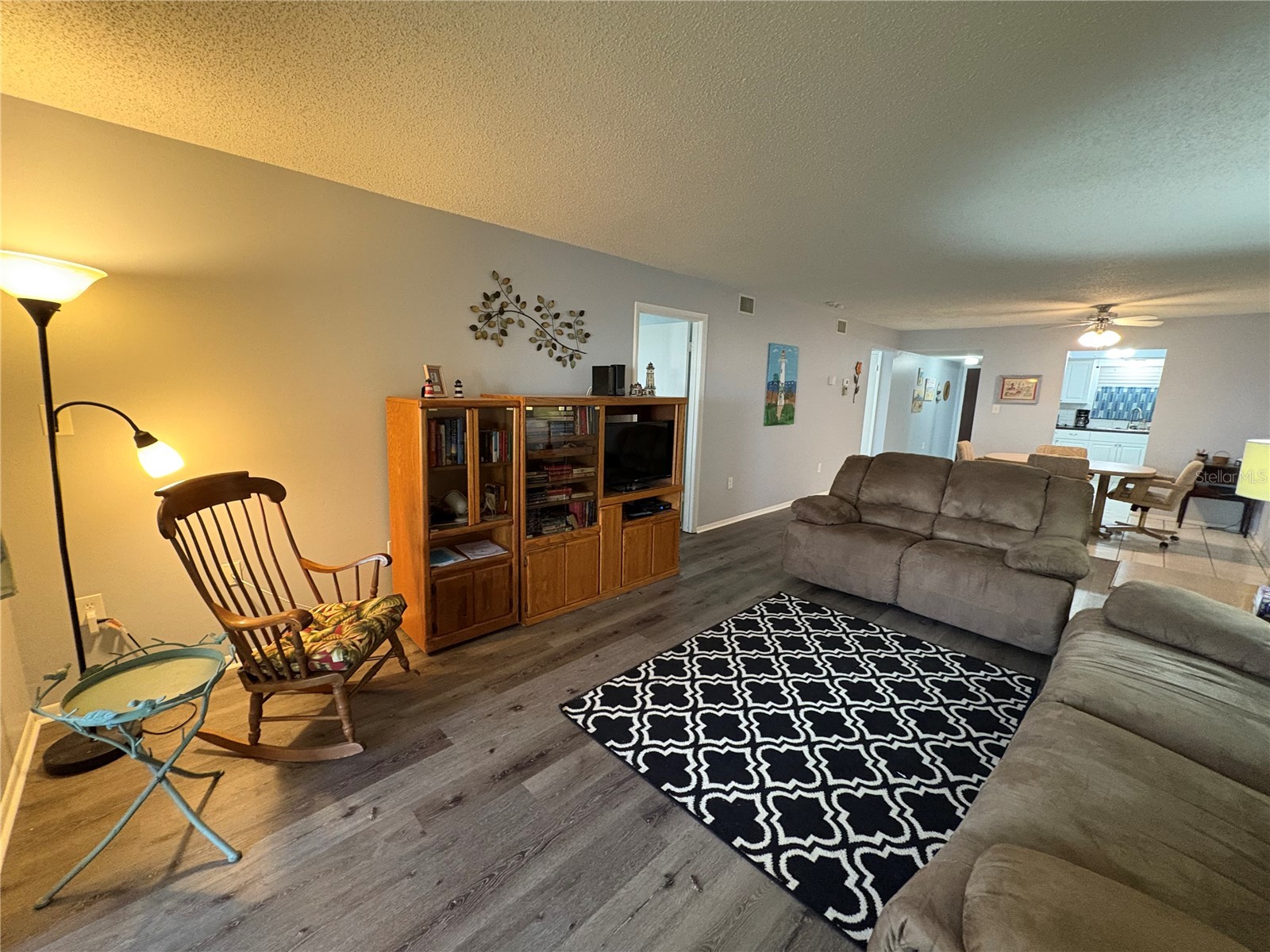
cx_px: 635
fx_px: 514
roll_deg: -0.9
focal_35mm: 14
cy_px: 476
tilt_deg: -9.8
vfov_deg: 85.7
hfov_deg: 102.1
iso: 640
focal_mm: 2.22
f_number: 2.2
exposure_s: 1/40
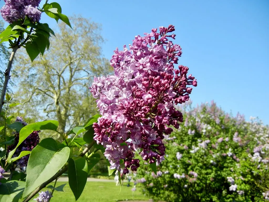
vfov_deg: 41.8
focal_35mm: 34
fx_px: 264
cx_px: 134
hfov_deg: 54.0
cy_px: 101
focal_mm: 6.2
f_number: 7.2
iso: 160
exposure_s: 1/266
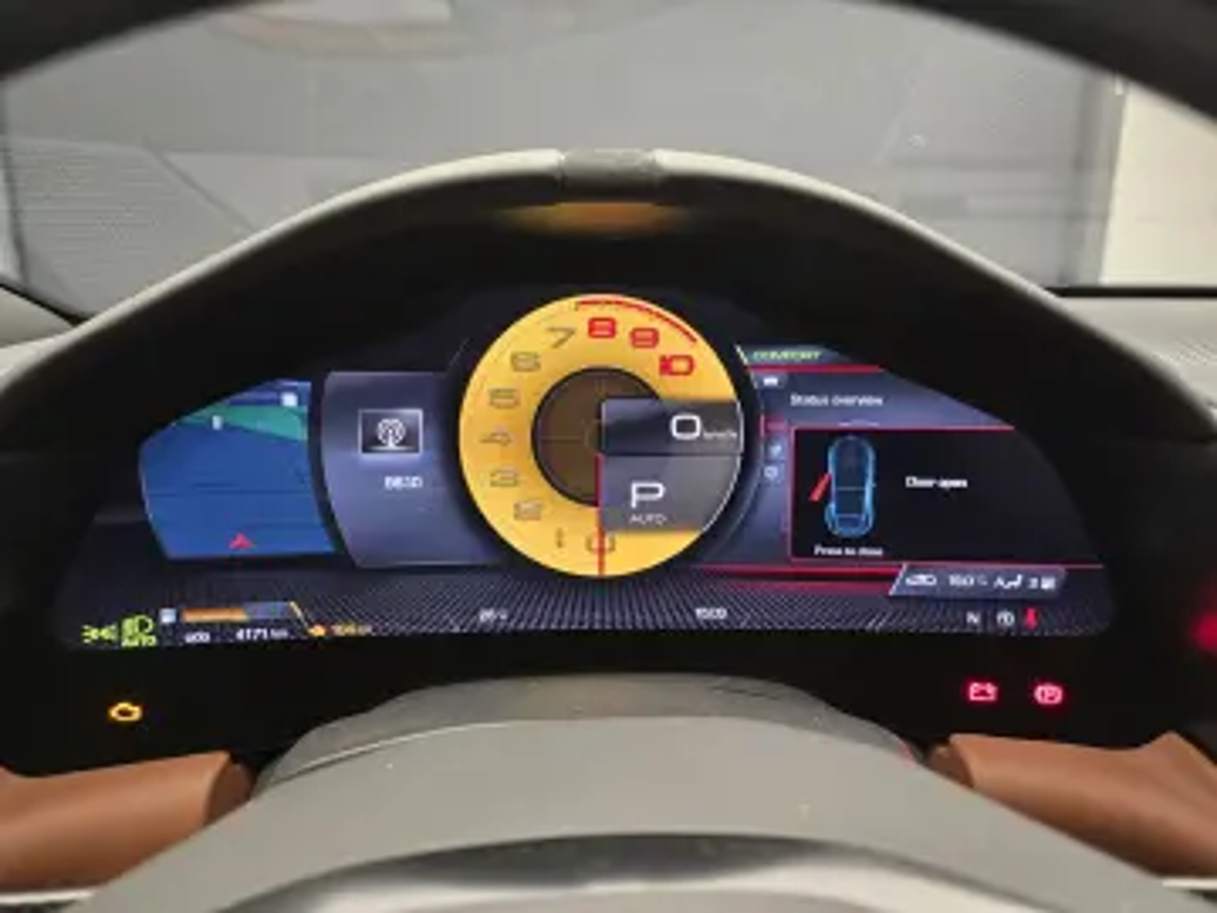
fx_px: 809
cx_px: 608
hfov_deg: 73.9
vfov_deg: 58.9
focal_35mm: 23
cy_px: 456
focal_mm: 6.3
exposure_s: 1/58.7
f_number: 1.7
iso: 200
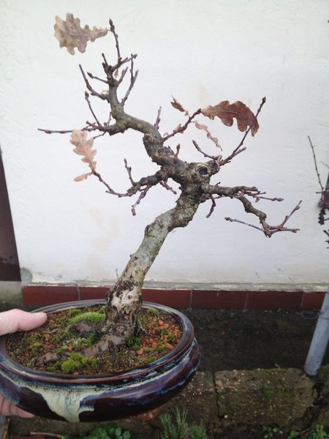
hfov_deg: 40.7
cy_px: 220
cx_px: 164
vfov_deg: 52.6
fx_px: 444
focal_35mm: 35
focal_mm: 4.28
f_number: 2.4
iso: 50
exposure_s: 1/257
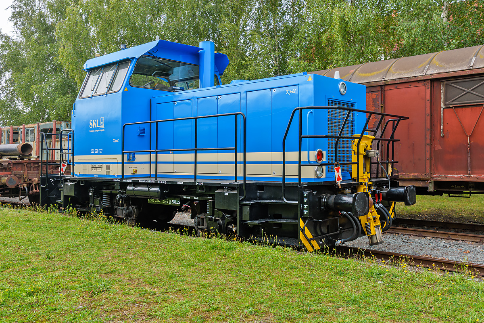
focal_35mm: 30
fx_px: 403
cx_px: 242
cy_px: 162
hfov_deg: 61.9
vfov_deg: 43.6
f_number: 8
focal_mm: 20
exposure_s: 1/160
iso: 200
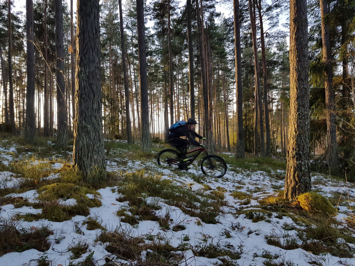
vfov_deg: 53.1
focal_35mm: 26
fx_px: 267
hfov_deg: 67.3
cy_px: 133
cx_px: 178
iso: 40
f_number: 1.7
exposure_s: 1/261
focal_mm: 4.2
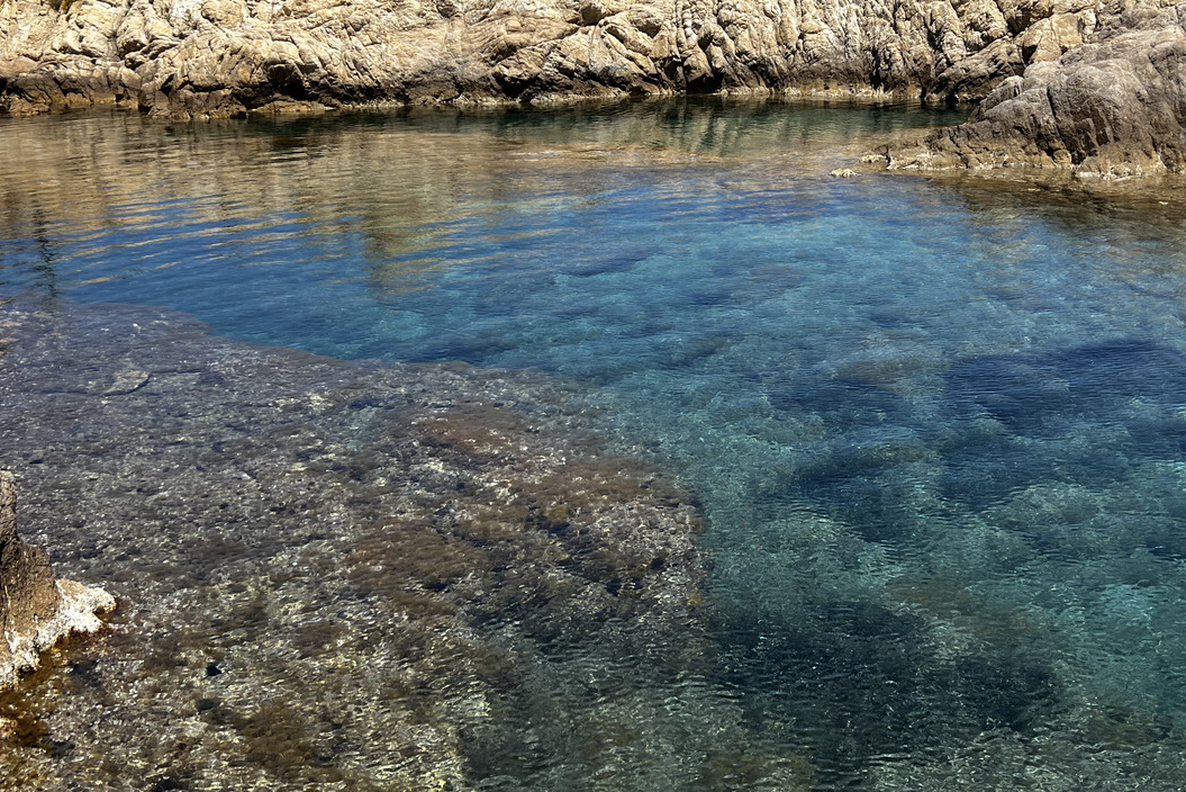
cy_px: 234
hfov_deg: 47.2
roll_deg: +1.9
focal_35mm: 41
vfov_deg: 32.2
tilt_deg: -11.2
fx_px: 1351
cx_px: 686
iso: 50
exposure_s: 1/4831
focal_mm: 5.7
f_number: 1.5
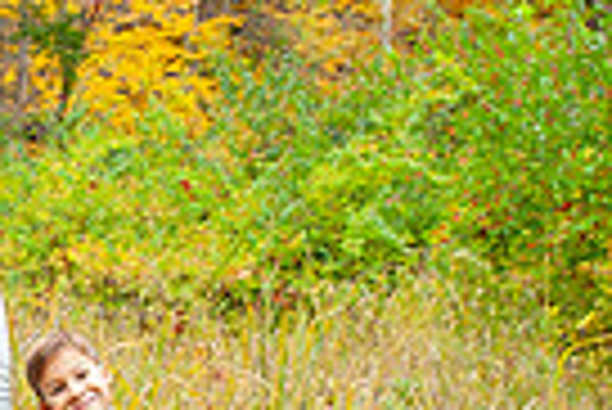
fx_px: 2314
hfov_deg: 14.5
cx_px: -158
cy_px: 392
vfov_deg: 10.0
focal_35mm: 136
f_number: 4.5
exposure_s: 1/160
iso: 400
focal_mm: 32
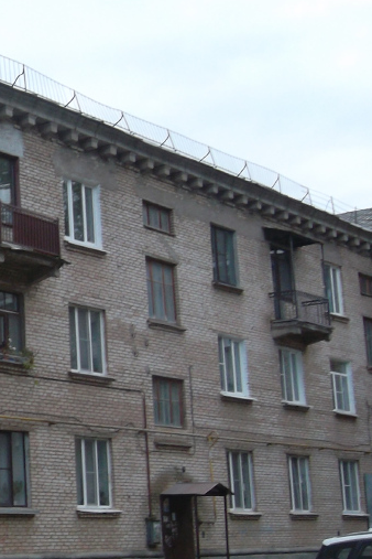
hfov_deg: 17.1
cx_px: -184
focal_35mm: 72
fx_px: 1116
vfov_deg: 28.1
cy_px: 278
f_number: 3.5
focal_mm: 4.9
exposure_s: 1/85
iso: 80
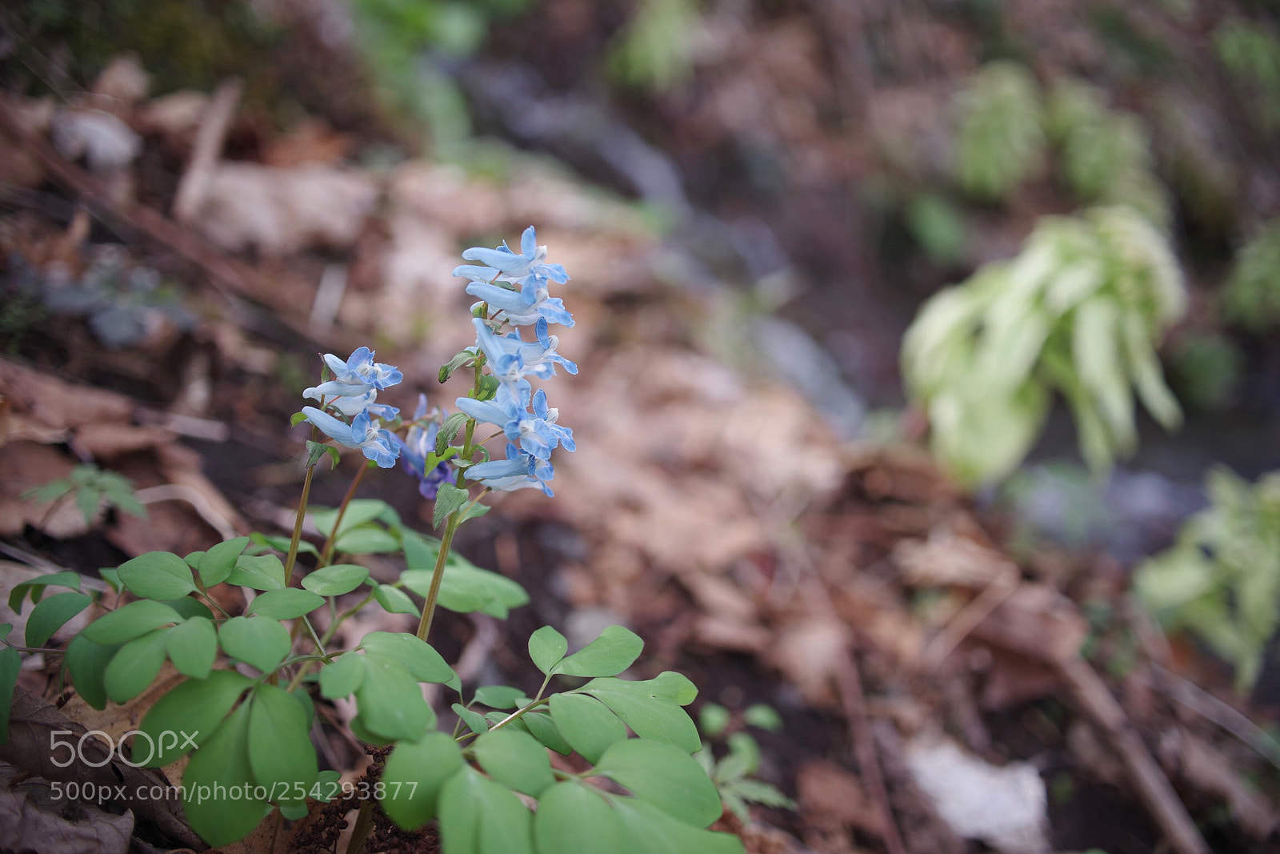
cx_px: 640
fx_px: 1244
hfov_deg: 54.4
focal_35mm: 35
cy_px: 427
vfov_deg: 37.9
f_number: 2.8
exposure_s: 1/250
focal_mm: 35
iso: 100
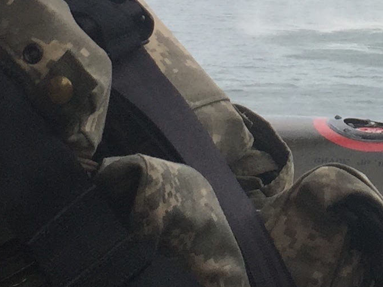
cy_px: -109
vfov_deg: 10.3
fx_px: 1549
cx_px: 365
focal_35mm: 140
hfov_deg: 13.9
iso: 32
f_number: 2.2
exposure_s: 1/638
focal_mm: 4.15
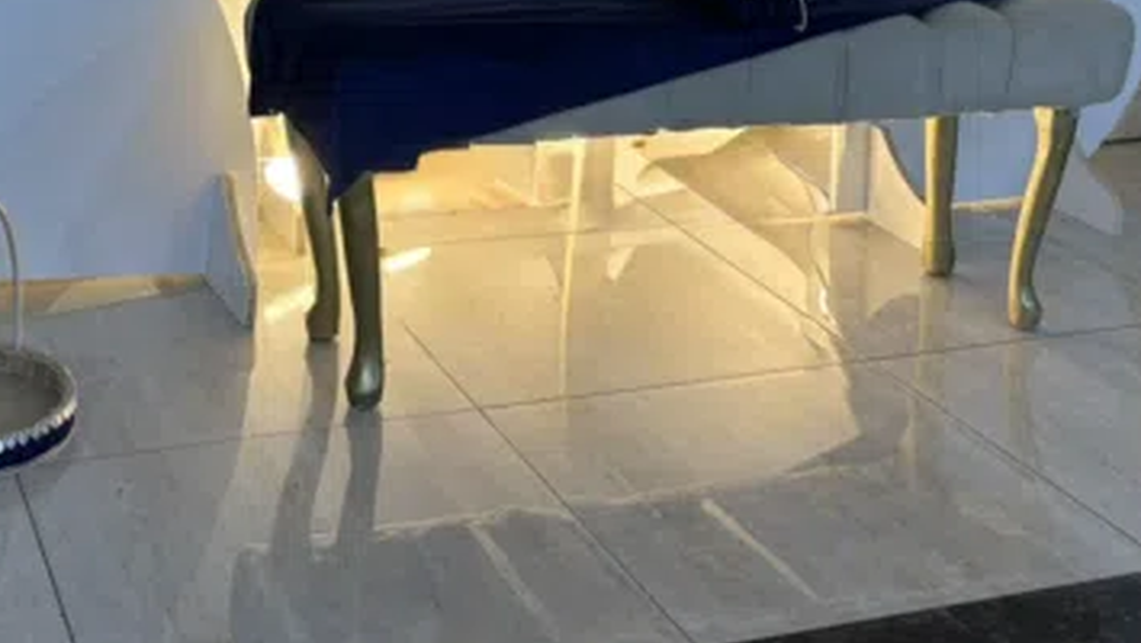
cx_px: 418
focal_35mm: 51
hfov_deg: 40.2
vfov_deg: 22.0
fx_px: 1544
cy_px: -100
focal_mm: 5.96
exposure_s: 1/50
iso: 80
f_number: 1.6
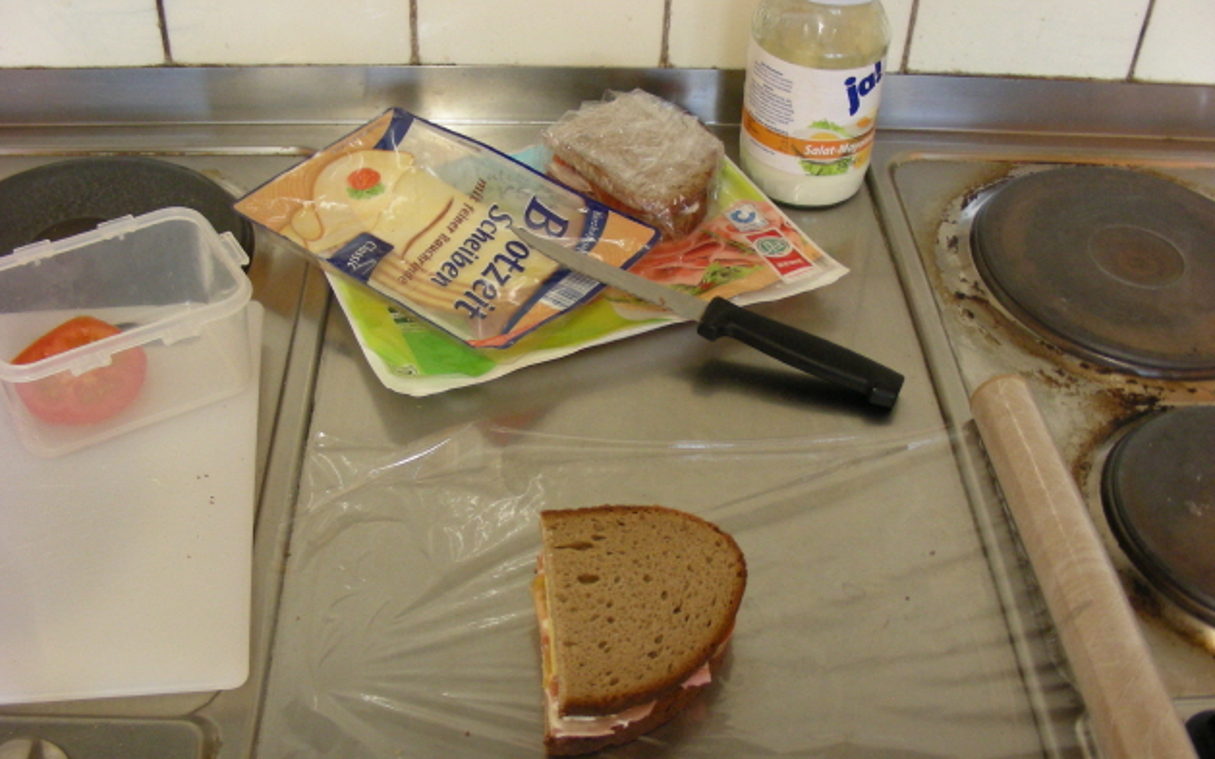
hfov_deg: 48.2
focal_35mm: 41
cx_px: 610
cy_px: 398
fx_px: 1357
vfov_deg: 31.2
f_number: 3.5
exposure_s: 1/13.7
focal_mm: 6.3
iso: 200
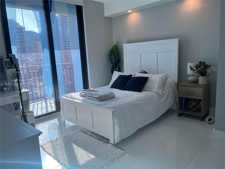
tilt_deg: -11.7
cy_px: 84
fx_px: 169
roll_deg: +3.8
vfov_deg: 53.1
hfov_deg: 67.3
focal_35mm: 26
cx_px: 112
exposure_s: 1/539
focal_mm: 5.1
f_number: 1.6
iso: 50
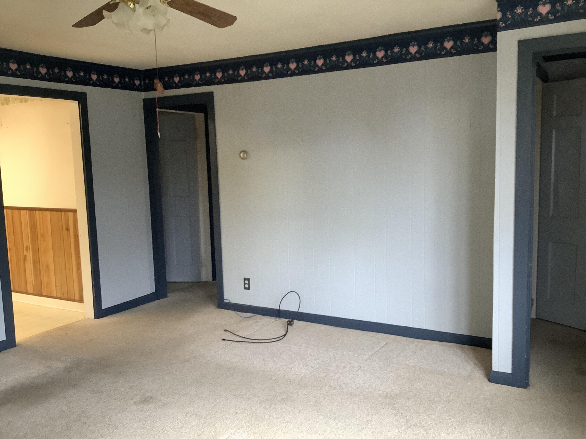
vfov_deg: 45.4
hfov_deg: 58.4
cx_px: 293
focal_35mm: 31
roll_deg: +1.1
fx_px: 525
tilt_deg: -7.2
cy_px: 220
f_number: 2.4
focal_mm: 3.3
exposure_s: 1/60
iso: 200
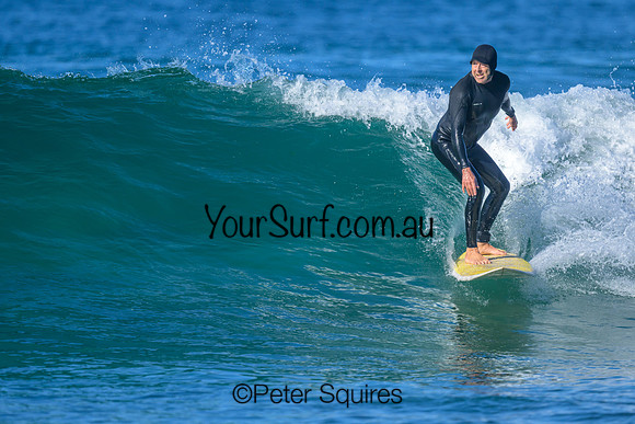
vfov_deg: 1.5
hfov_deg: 2.2
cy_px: 179
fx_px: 16337
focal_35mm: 926
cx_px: 366
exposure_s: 1/2000
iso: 320
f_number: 6.3
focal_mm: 800
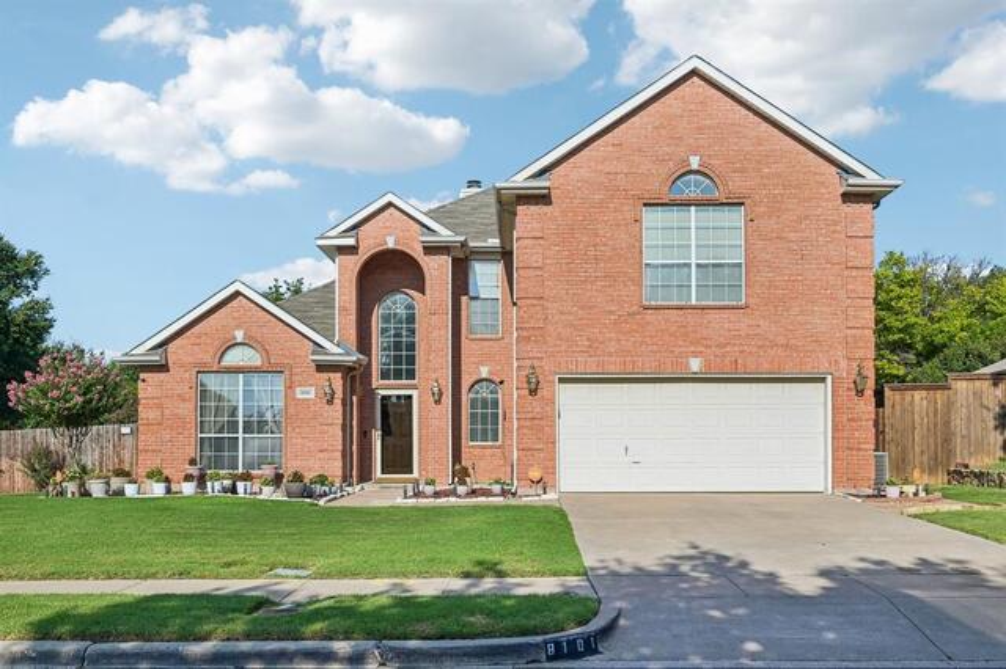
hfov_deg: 62.0
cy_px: 334
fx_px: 838
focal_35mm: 30
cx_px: 503
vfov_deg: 43.6
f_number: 8
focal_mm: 30
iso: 400
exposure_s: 1/2000
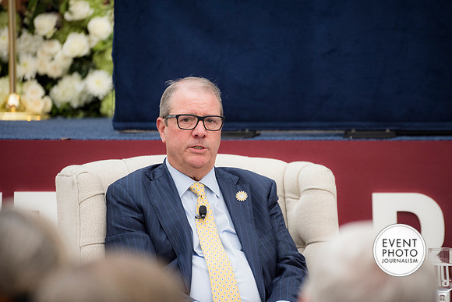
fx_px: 3014
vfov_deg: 5.7
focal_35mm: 240
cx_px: 226
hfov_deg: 8.6
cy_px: 151
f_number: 5.6
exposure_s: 1/500
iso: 900
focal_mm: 240
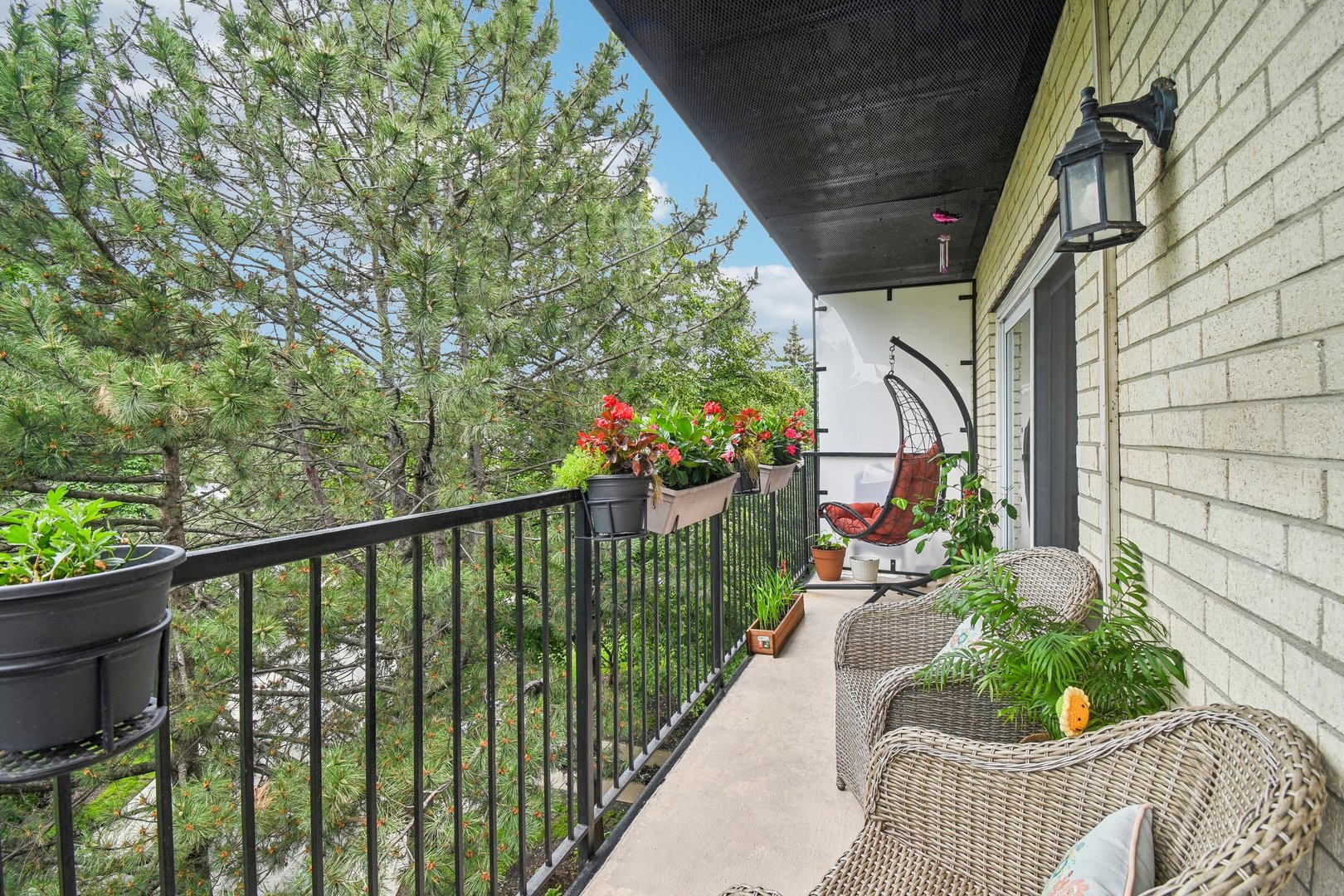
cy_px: 448
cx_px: 672
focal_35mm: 15
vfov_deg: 77.3
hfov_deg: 100.4
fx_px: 560
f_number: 8
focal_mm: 10
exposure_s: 1/60
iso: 100
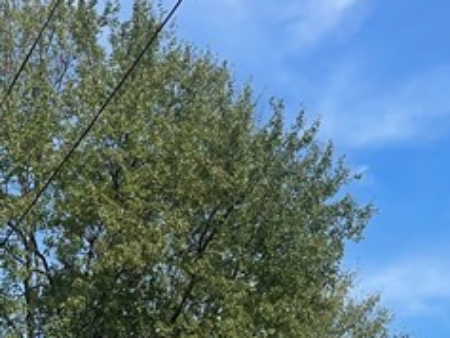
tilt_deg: +1.5
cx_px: 169
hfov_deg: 18.2
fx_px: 1405
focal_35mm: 108
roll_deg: +0.8
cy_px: 640
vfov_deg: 12.4
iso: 32
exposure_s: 1/2717
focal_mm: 5.1
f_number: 1.6
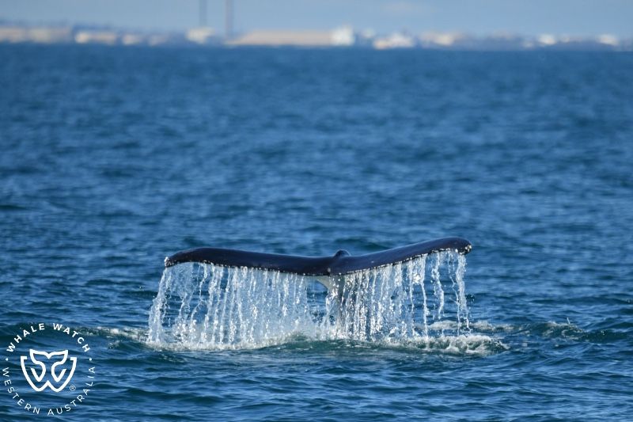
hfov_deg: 3.4
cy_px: 211
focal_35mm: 600
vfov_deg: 2.3
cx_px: 316
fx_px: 10547
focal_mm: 600
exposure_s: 1/8000
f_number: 6.3
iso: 1400
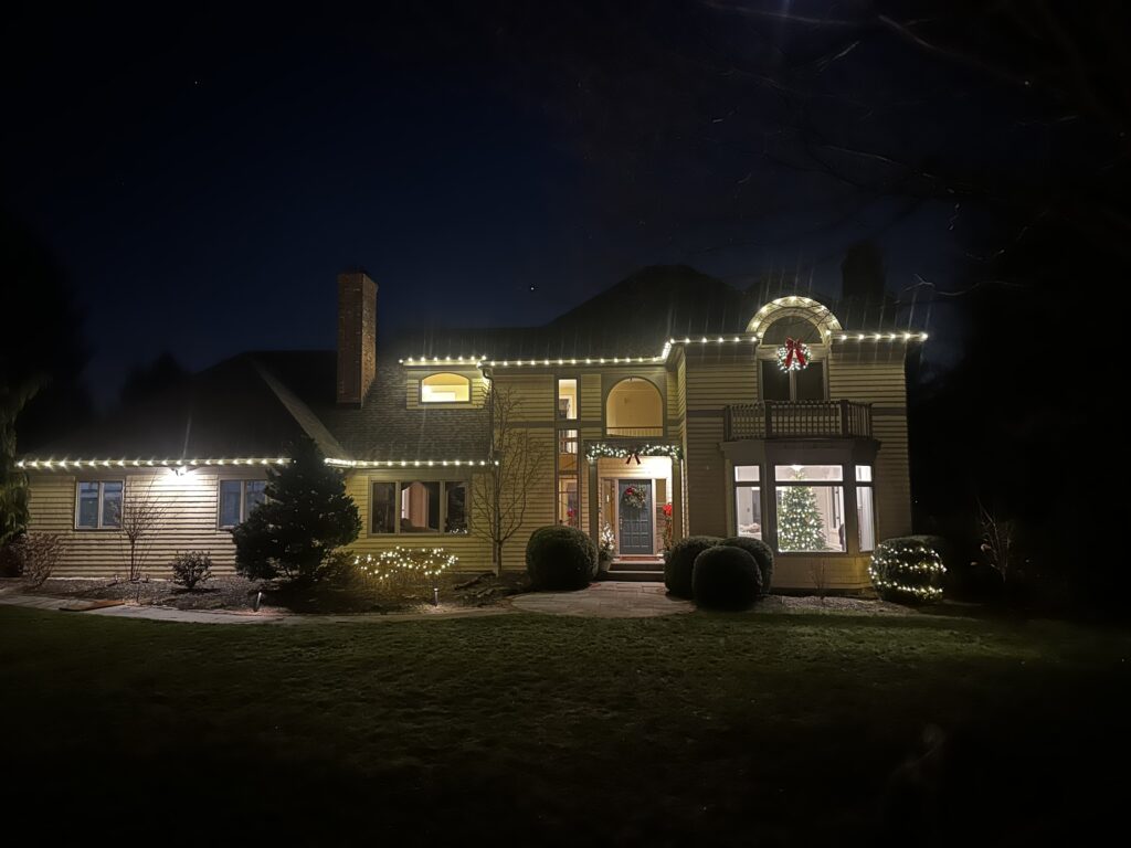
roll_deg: +0.0
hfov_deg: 71.6
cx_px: 566
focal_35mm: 24
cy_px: 424
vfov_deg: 56.8
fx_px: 784
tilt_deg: +4.6
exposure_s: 1/15
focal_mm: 6.86
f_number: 1.78
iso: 1250
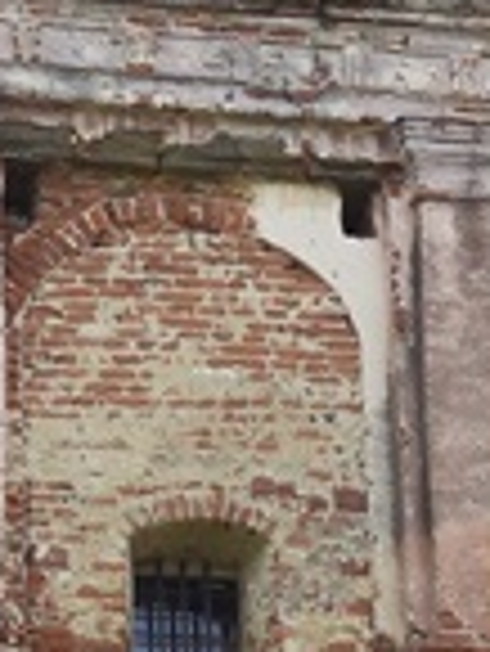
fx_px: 4165
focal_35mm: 221
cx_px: 441
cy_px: 773
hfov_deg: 6.7
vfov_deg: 8.8
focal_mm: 7.1
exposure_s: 1/500
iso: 100
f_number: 3.2
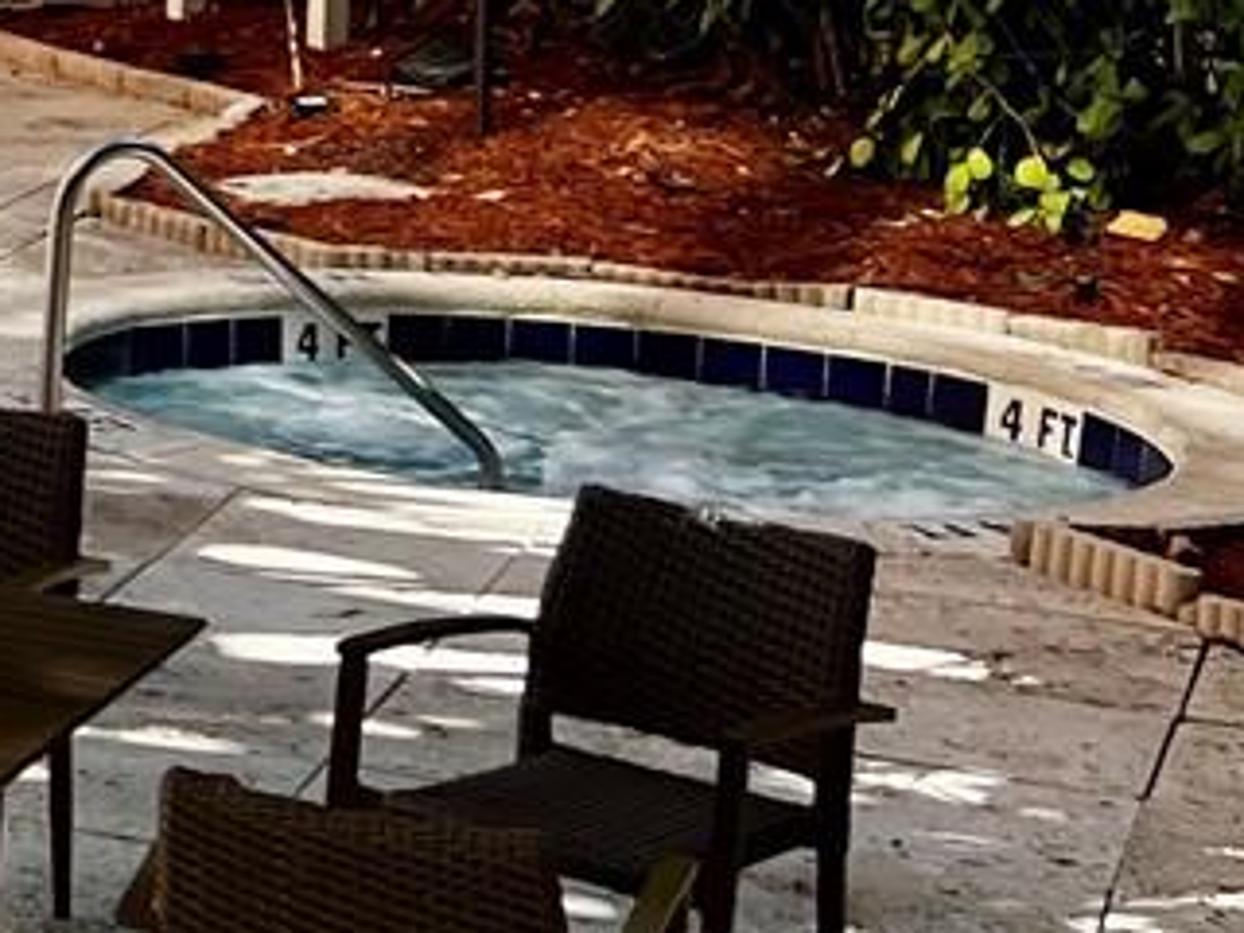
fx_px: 4672
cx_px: -1388
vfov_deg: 11.2
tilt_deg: -6.0
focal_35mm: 130
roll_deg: -0.2
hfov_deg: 12.8
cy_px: -132
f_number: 1.5
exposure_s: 1/1009
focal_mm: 5.7
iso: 50
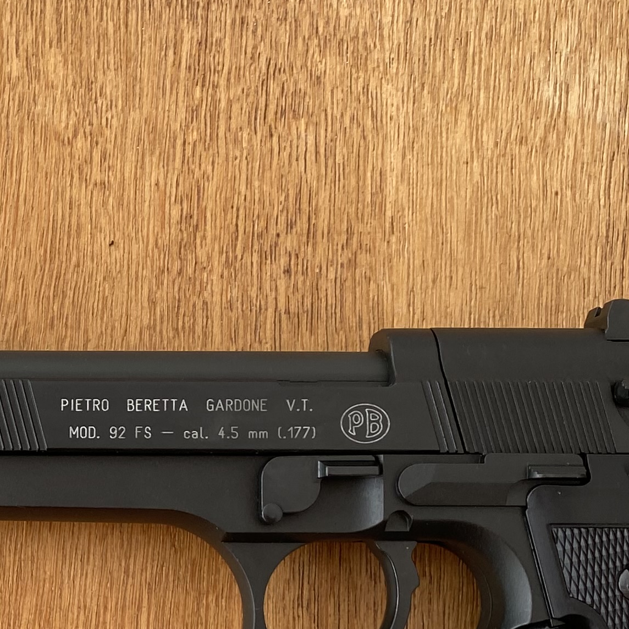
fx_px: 1665
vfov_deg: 20.9
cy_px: 571
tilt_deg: -85.5
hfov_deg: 20.1
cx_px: -124
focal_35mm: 81
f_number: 1.8
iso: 40
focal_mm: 4.25
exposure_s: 1/121
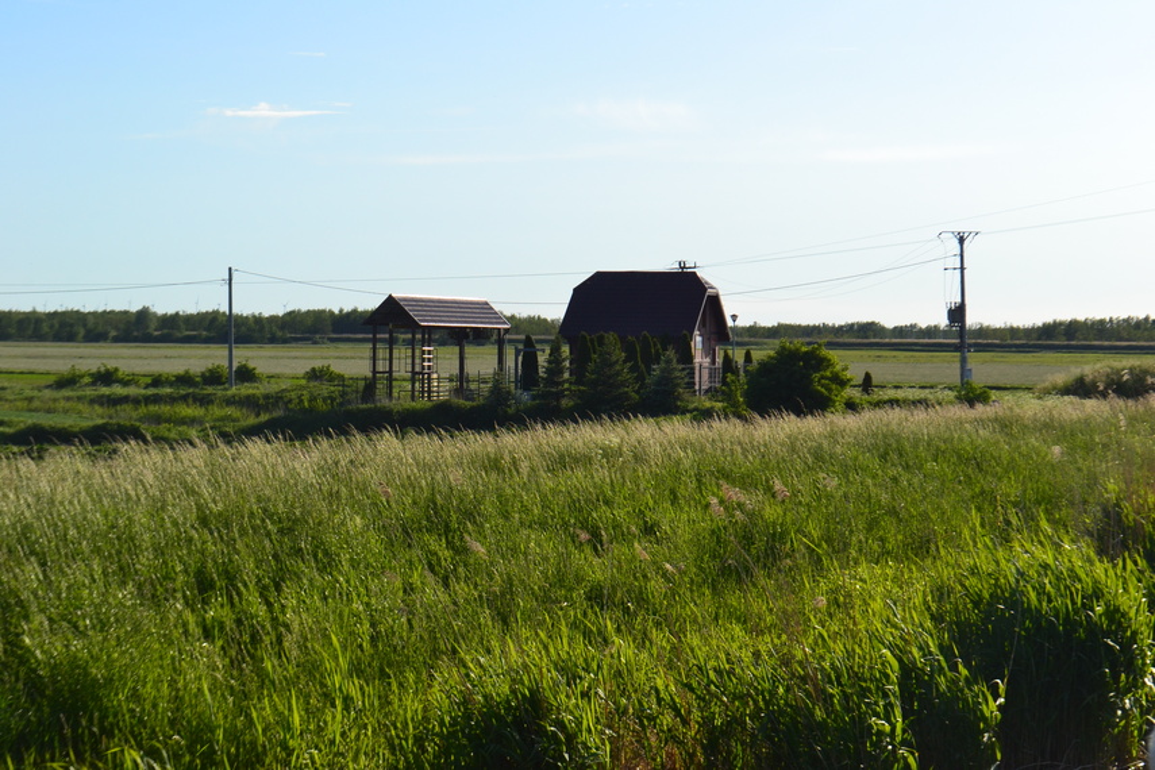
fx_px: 2647
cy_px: 385
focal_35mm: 82
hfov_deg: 24.6
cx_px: 578
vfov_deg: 16.6
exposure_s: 1/400
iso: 400
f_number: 11
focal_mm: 55
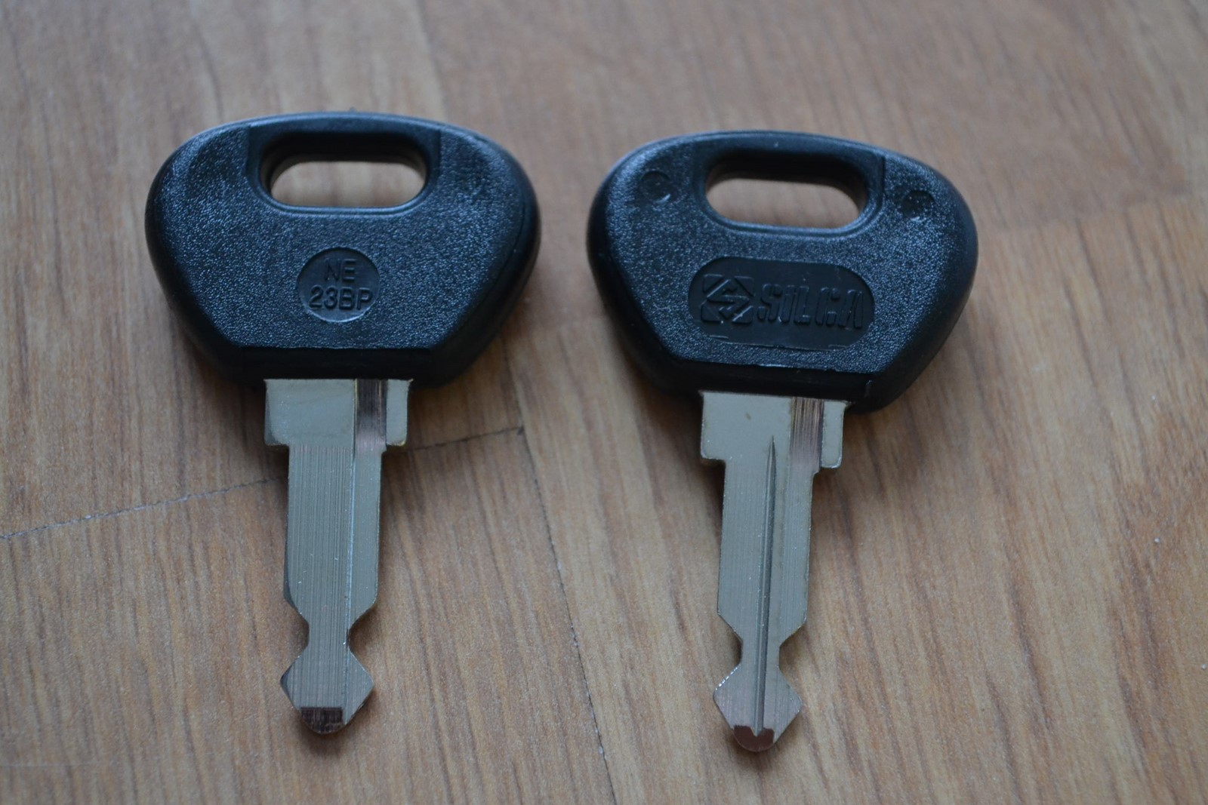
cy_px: 402
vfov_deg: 22.6
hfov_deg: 33.4
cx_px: 604
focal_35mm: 60
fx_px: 2013
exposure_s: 1/15
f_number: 5.3
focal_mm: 40
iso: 1600
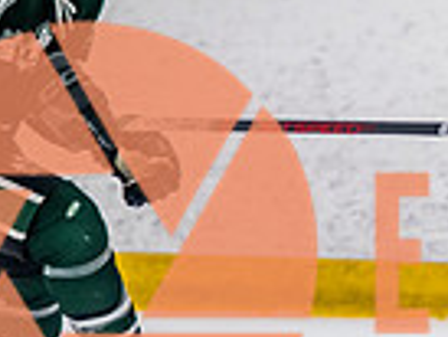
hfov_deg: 2.7
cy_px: 254
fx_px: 9469
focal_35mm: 731
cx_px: 782
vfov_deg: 2.0
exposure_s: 1/640
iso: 2000
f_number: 3.2
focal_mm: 170
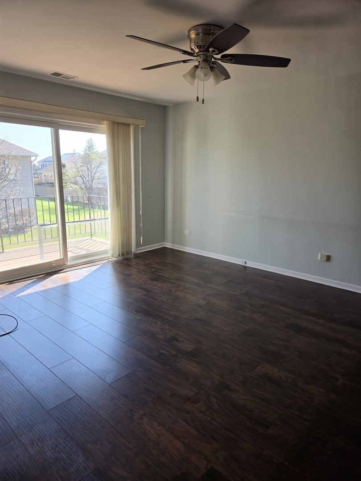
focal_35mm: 23
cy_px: 240
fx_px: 320
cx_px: 180
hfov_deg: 58.9
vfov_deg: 73.9
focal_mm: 5.4
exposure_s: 1/128
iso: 25
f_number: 1.8
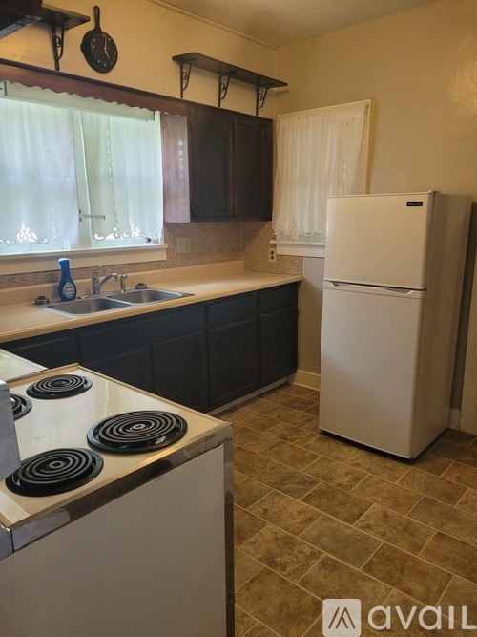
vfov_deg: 67.3
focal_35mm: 26
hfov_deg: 53.0
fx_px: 478
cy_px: 318
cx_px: 238
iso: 160
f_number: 1.8
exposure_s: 1/39
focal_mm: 5.4
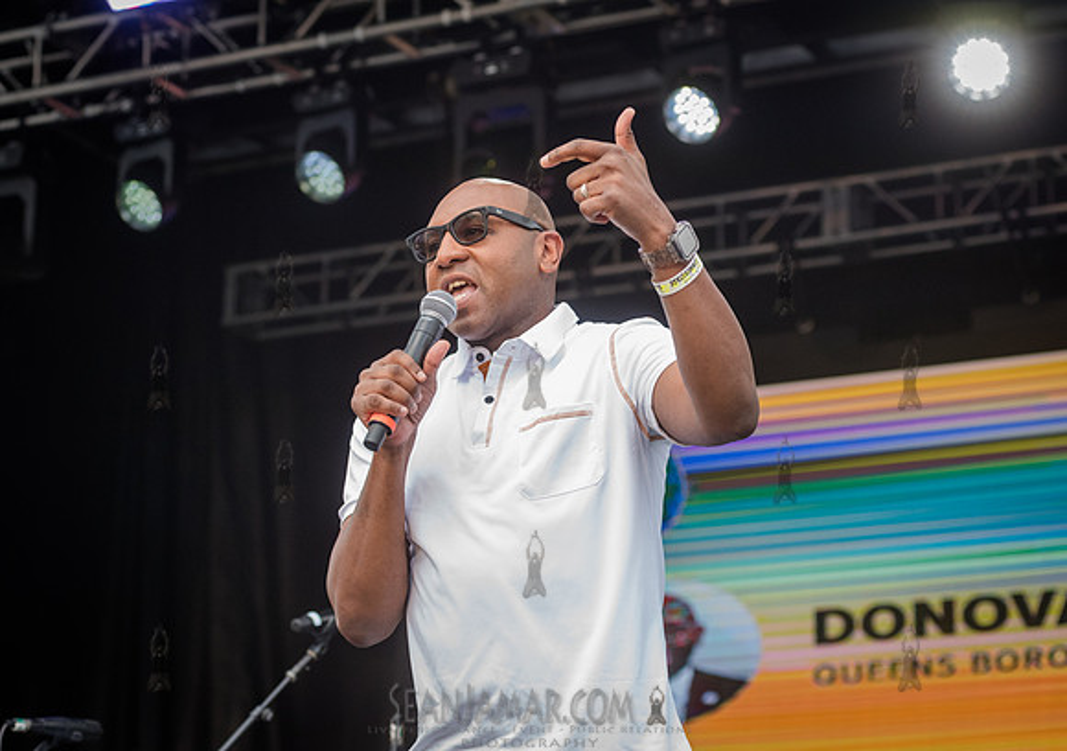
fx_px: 2978
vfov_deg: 14.4
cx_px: 444
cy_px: 335
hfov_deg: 20.3
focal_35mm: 99
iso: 2000
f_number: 4.5
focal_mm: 86
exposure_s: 1/1250
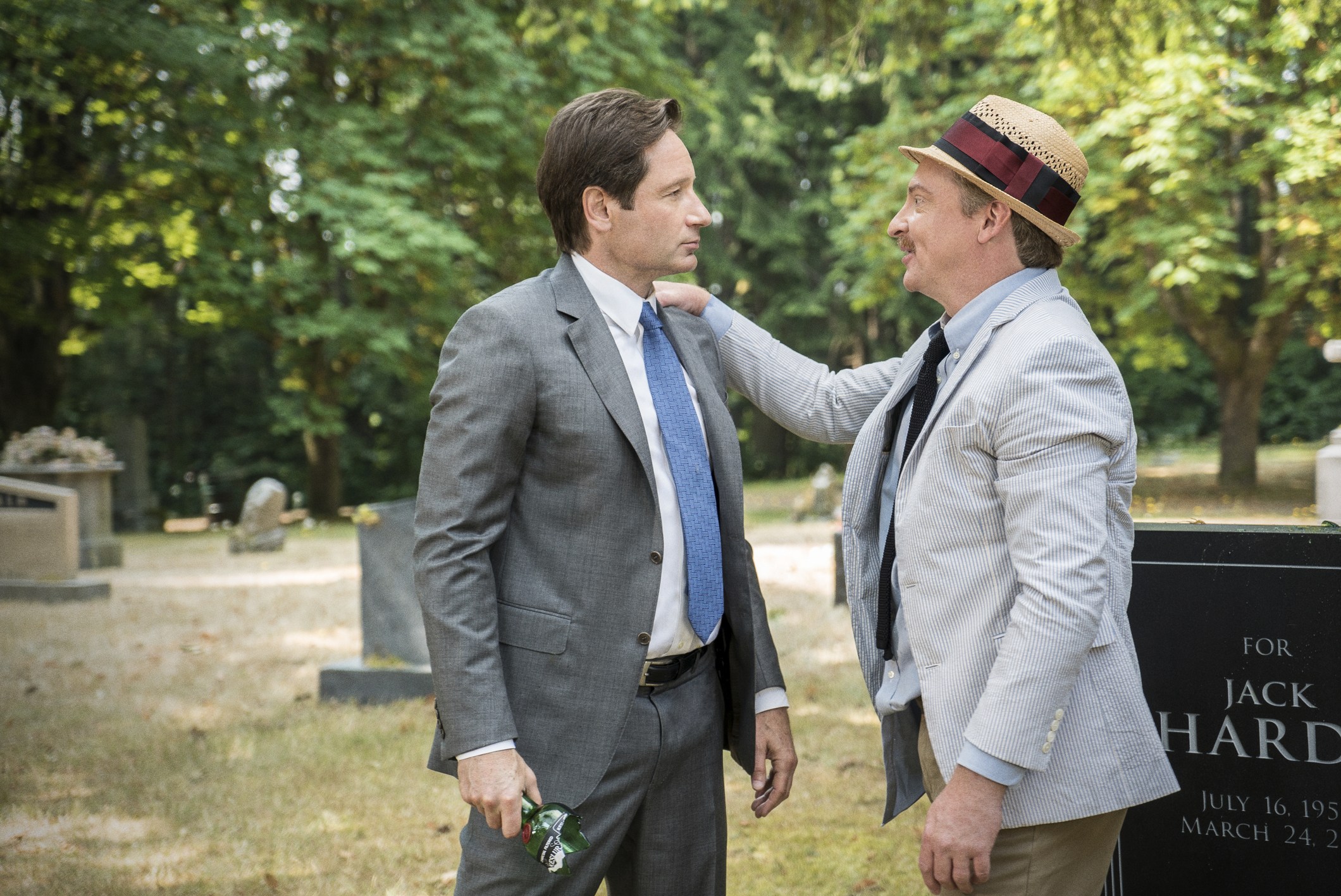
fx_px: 2609
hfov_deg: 28.8
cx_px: 670
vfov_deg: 19.5
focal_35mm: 70
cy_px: 448
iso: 400
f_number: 4
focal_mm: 70
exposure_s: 1/250
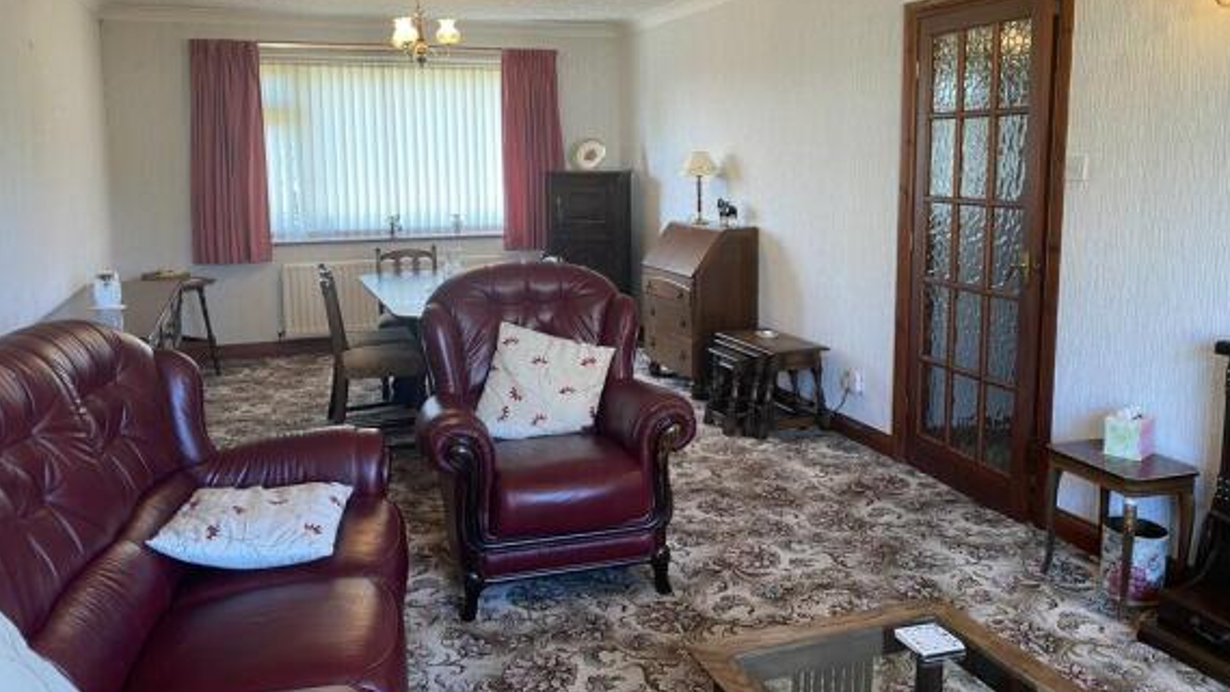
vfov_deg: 40.0
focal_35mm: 29
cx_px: 613
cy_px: 287
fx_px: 946
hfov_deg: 66.1
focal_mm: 4.25
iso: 64
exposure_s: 1/50
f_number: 1.8
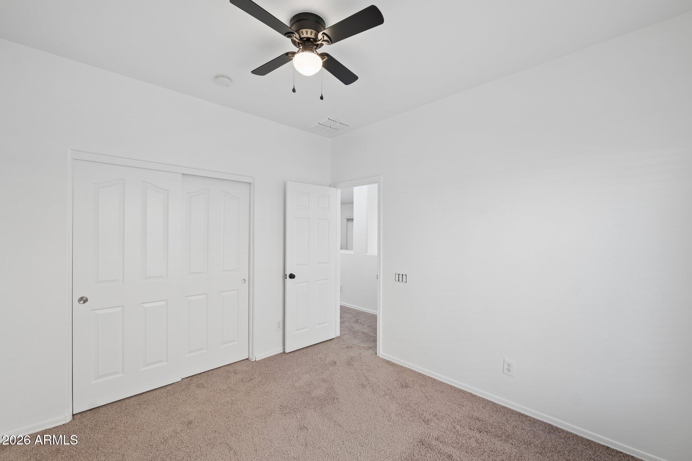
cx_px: 346
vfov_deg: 81.2
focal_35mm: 14
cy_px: 230
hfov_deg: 104.3
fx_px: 269
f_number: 8
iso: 400
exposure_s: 1/20
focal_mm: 14
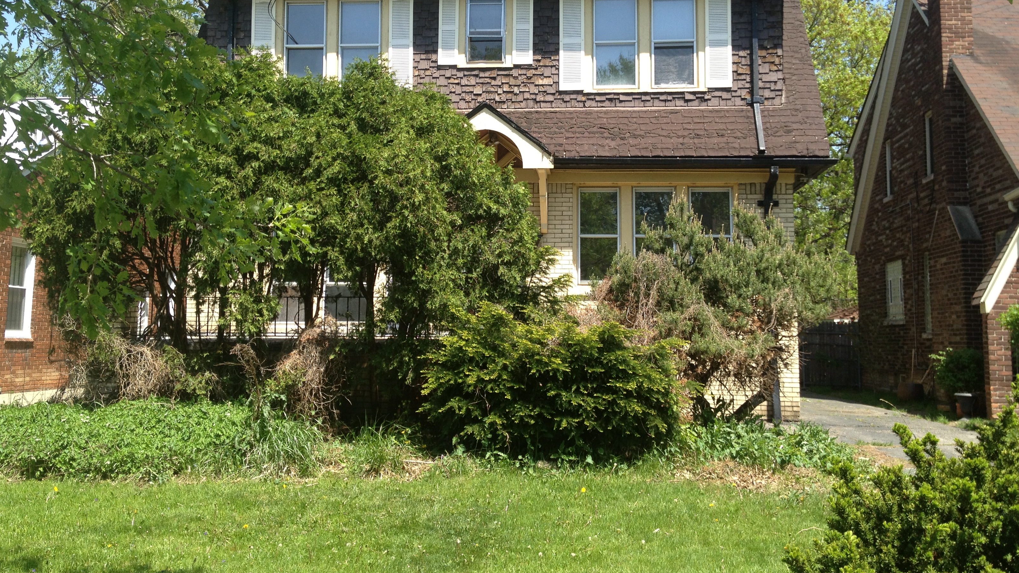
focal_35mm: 39
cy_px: 212
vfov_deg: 30.3
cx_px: 499
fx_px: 1054
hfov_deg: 51.6
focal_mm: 4.28
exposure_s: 1/613
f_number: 2.4
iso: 50
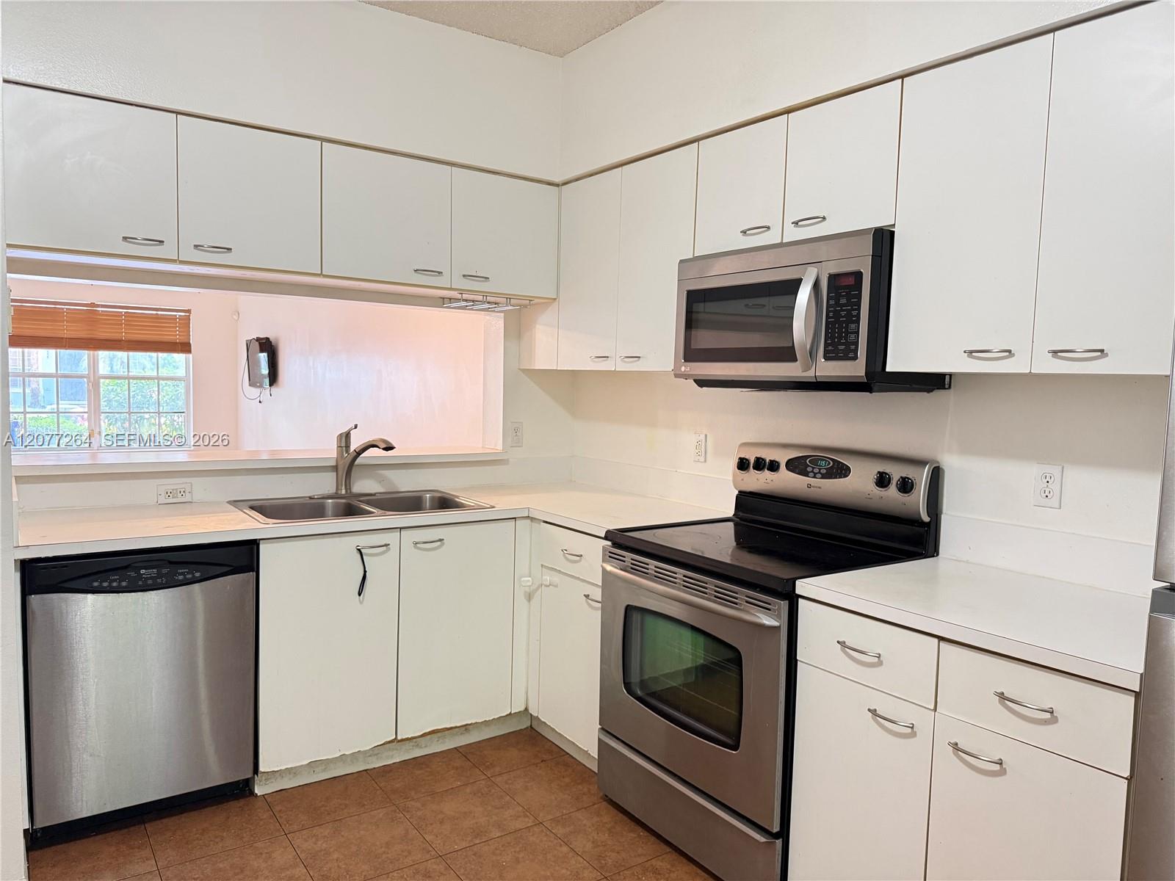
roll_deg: -1.2
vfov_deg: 56.8
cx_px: 588
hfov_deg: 71.6
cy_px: 440
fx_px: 815
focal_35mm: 24
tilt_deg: -4.0
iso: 400
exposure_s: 1/60
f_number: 1.78
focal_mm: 6.76
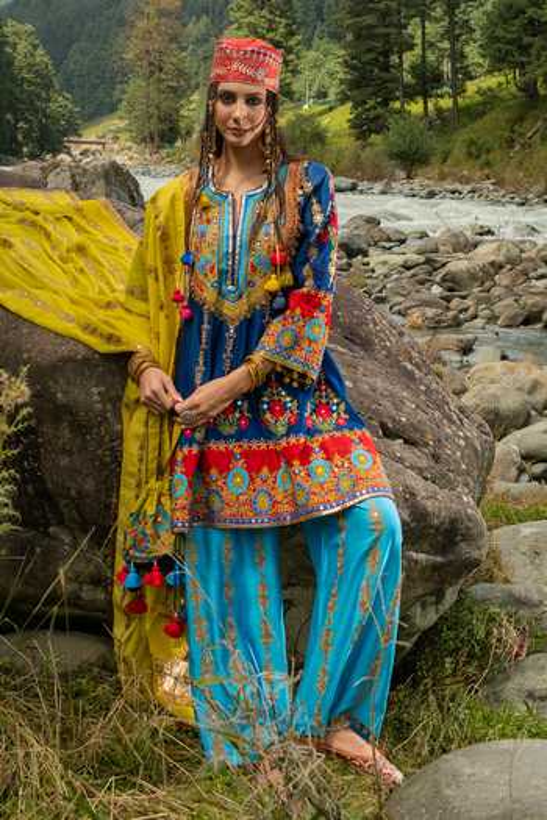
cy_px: 410
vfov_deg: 54.4
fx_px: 798
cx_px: 274
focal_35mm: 35
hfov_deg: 37.9
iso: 400
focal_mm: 23
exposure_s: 1/200
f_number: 6.4
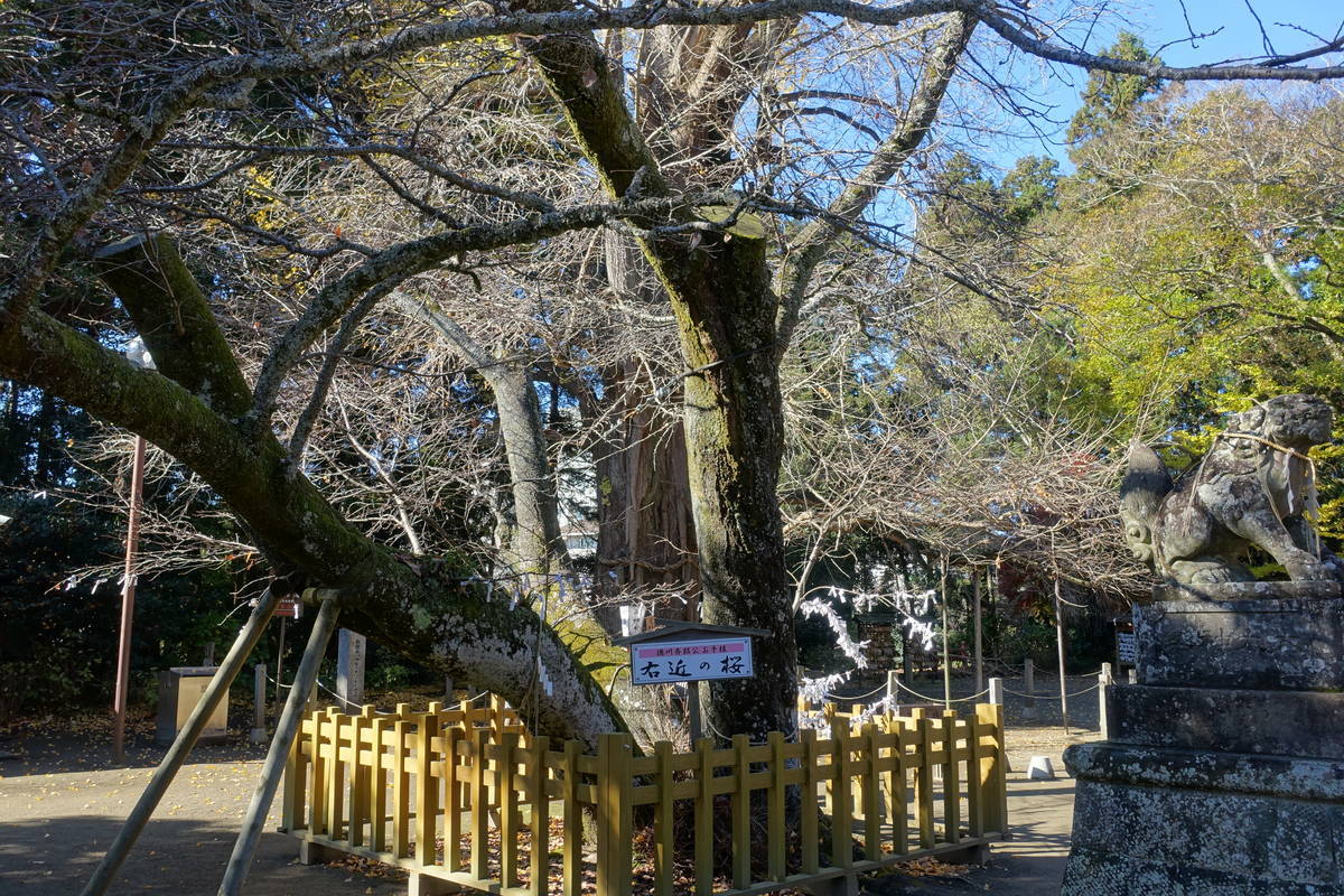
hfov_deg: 60.3
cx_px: 672
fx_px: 1157
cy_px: 448
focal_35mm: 31
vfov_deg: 42.3
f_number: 4
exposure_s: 1/200
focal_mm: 11.45
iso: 125
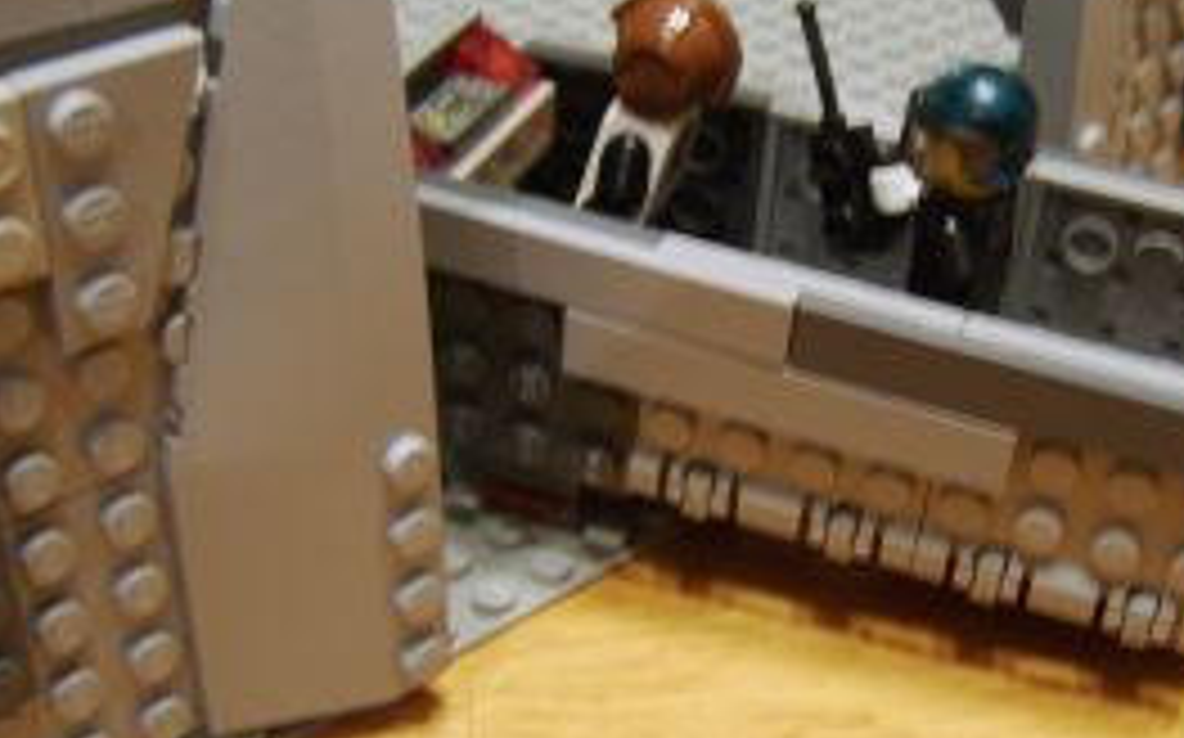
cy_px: 328
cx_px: 819
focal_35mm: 48
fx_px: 1548
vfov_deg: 26.8
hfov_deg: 41.2
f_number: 2.7
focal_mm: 8.13
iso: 71
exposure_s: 1/4
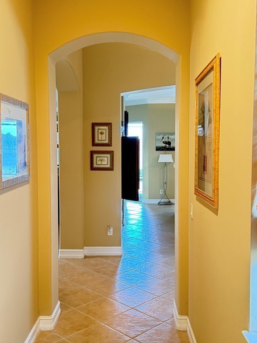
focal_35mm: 38
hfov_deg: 37.7
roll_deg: -0.3
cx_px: 131
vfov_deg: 49.0
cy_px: 172
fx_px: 376
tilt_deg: -1.4
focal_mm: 6.76
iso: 800
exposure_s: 1/40
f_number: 1.78
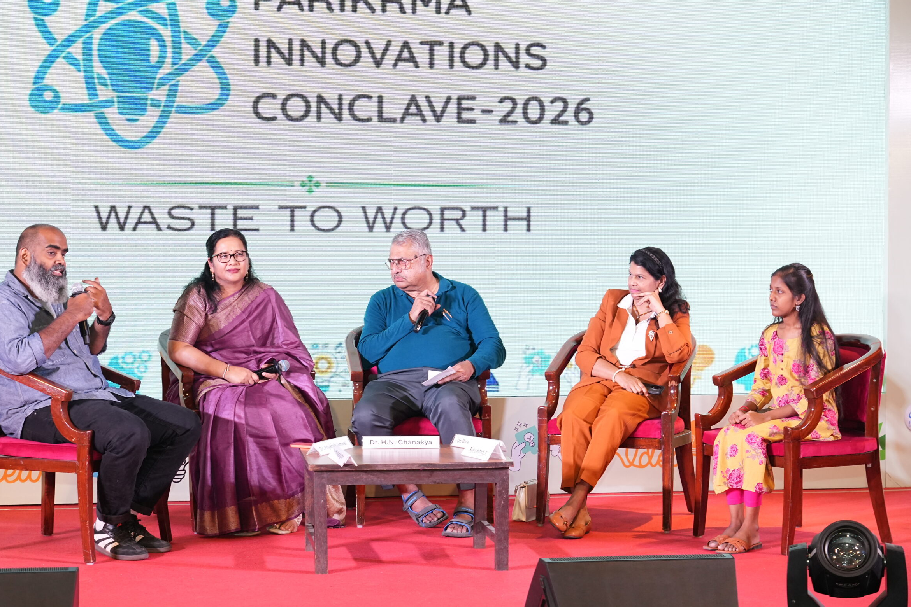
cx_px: 414
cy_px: 287
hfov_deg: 24.8
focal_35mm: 82
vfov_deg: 16.7
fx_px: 2075
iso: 2000
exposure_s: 1/160
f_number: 5.6
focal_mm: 75
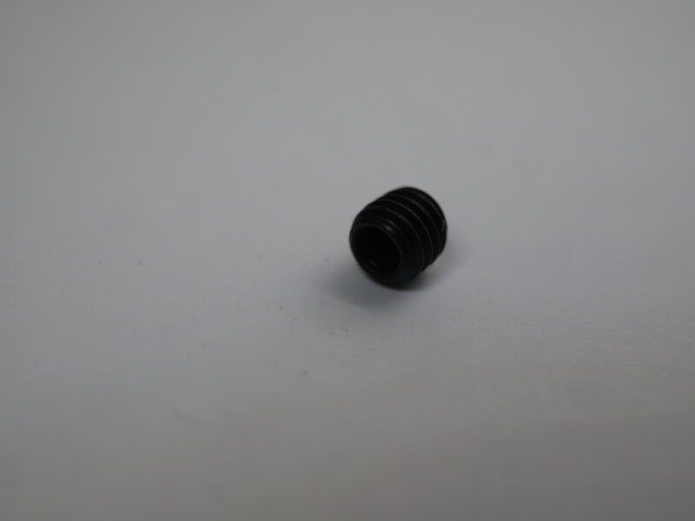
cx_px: 348
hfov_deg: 32.2
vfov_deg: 24.4
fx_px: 1205
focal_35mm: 60
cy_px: 260
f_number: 4
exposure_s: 1/200
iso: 200
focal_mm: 30
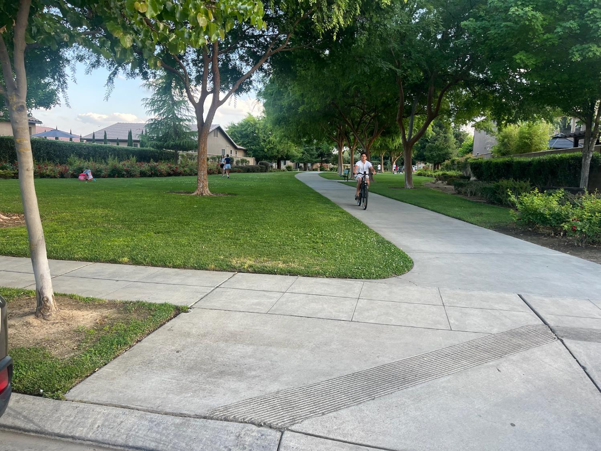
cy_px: 226
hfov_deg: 67.3
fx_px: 451
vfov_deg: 53.1
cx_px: 300
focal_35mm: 26
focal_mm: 5.1
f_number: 1.6
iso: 40
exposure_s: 1/251
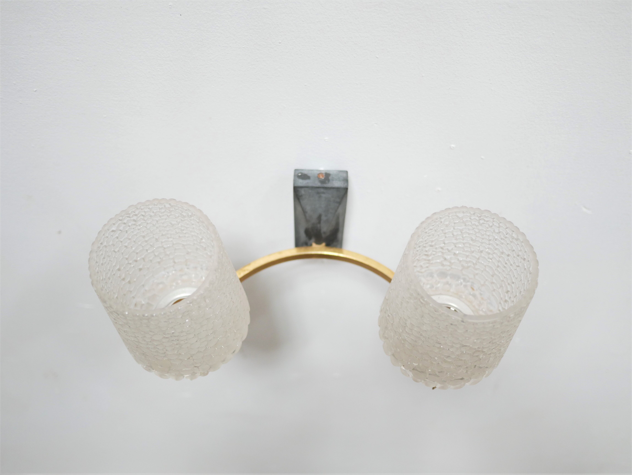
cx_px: 316
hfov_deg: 46.8
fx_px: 731
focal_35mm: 40
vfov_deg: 36.0
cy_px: 238
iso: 800
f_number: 1.7
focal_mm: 20
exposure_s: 1/60
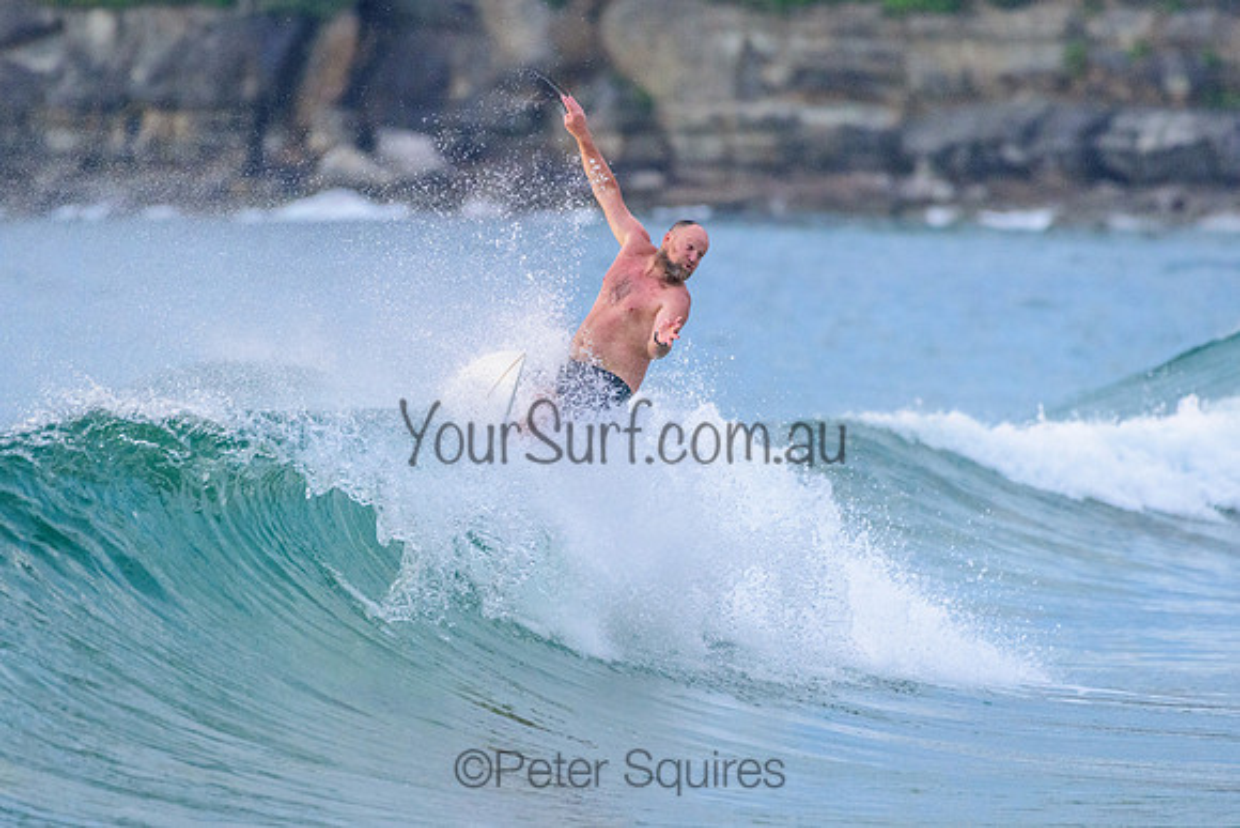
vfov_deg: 2.2
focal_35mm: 613
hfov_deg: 3.4
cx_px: 585
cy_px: 472
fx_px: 21123
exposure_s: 1/2000
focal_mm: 500
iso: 2500
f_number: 5.6
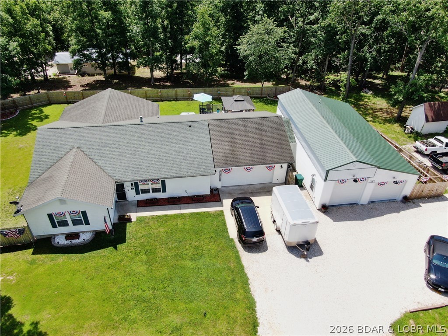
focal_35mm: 24
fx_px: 311
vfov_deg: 56.8
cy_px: 168
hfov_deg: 71.6
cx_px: 224
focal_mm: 4.39
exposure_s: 1/640
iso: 100
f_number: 2.8
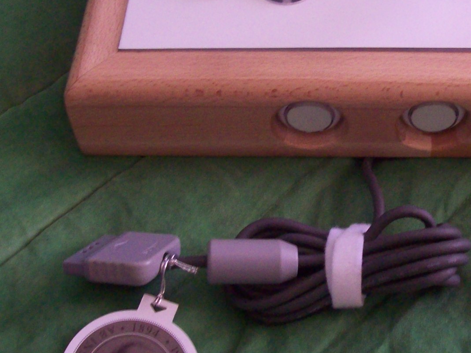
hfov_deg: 27.8
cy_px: 137
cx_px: 345
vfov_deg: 21.3
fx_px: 939
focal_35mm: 69
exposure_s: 1/8
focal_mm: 6
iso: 200
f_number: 2.7
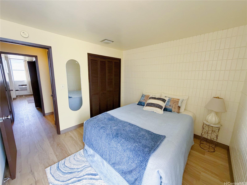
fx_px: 100
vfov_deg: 85.7
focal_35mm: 14
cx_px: 124
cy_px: 92
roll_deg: -0.9
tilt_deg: -9.5
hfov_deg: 102.1
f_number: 2.2
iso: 250
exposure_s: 1/121
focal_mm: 2.22
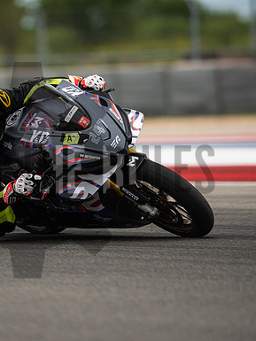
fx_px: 4287
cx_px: 27
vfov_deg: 4.6
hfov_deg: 3.4
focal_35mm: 435
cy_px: 170
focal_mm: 200
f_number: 2
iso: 320
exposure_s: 1/4000
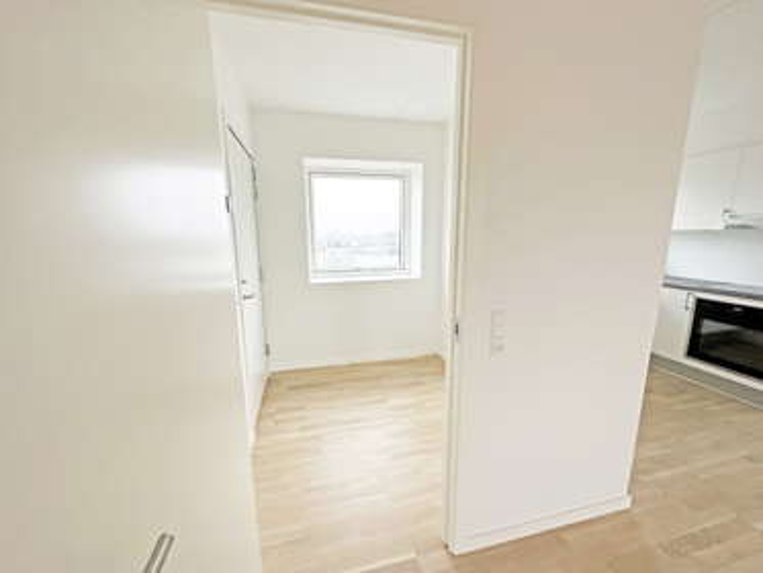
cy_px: 286
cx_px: 382
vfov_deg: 85.7
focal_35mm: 14
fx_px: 309
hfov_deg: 102.0
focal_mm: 2.22
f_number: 2.2
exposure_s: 1/100
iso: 160
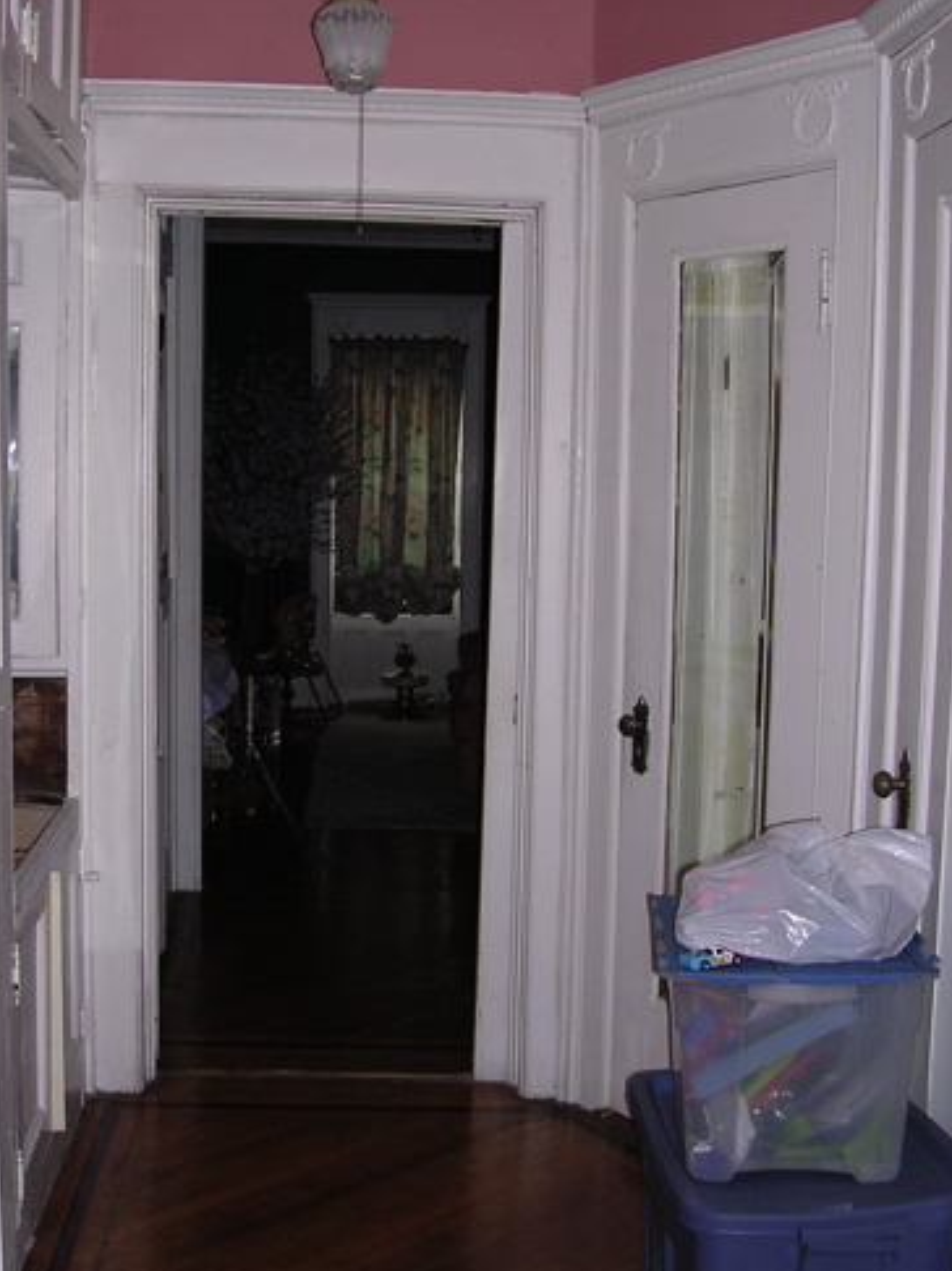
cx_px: 429
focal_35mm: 43
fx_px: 1578
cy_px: 628
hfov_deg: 33.5
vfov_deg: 43.9
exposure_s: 1/60.1
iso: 177
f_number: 2.8
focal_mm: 5.8
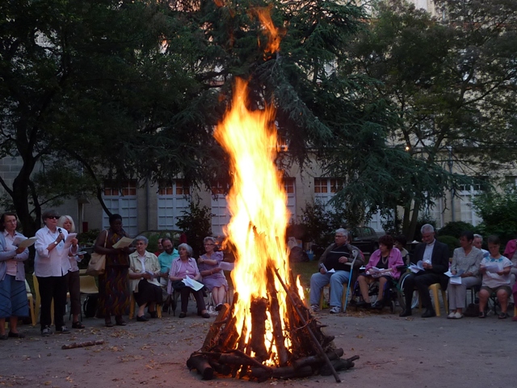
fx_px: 672
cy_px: 194
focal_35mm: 45
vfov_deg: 32.2
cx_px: 258
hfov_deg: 42.1
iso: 100
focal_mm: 4.1
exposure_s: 1/30
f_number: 3.3
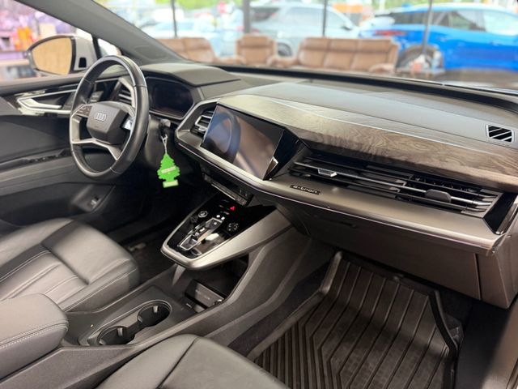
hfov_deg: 71.6
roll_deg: +0.6
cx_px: 259
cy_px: 194
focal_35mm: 24
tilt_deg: -25.9
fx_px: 359
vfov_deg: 56.8
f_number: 1.78
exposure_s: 1/60
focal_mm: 6.76
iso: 400
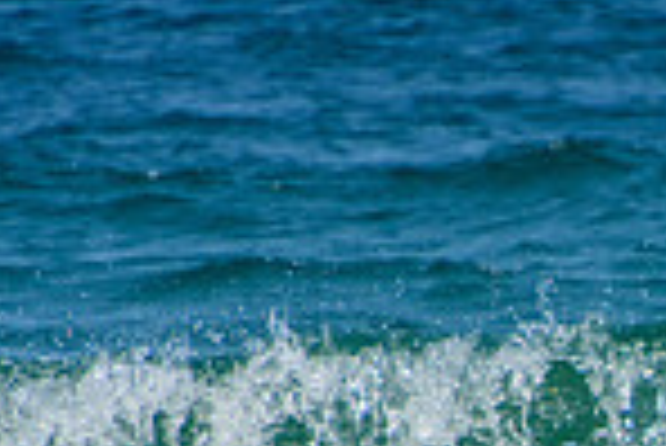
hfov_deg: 0.9
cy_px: 782
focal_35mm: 2351
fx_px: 43535
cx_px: 1179
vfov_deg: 0.6
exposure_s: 1/2000
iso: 220
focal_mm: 400
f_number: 5.6
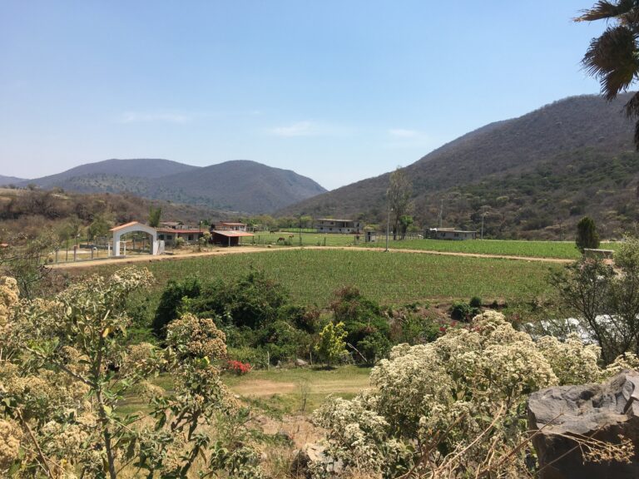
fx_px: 535
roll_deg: -2.1
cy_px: 240
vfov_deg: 48.2
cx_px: 320
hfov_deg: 61.7
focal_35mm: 29
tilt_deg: -3.3
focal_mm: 4.15
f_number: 2.2
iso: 25
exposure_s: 1/1479
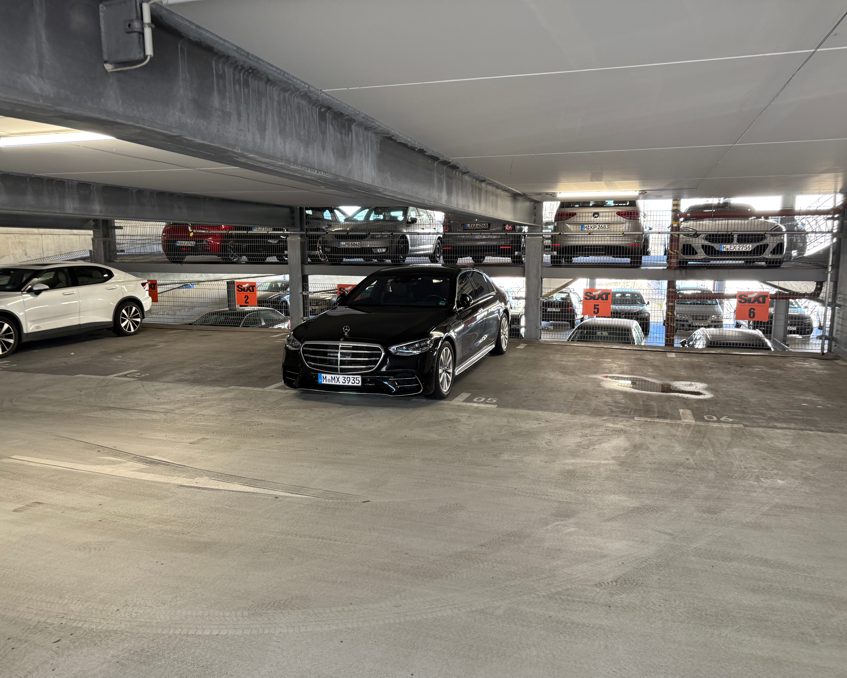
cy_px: 339
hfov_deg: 68.1
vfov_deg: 56.8
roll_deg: +0.6
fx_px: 627
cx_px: 425
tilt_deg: -7.6
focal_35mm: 25
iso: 125
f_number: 1.78
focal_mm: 6.76
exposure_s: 1/50
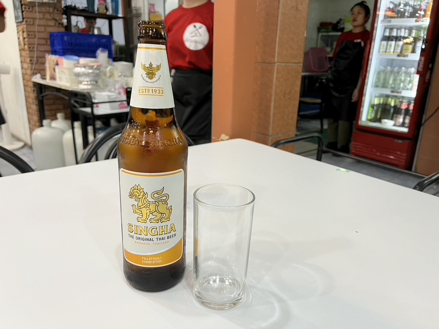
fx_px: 330
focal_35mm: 26
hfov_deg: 67.3
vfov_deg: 53.1
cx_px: 220
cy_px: 164
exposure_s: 1/50
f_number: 1.6
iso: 64
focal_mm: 5.1
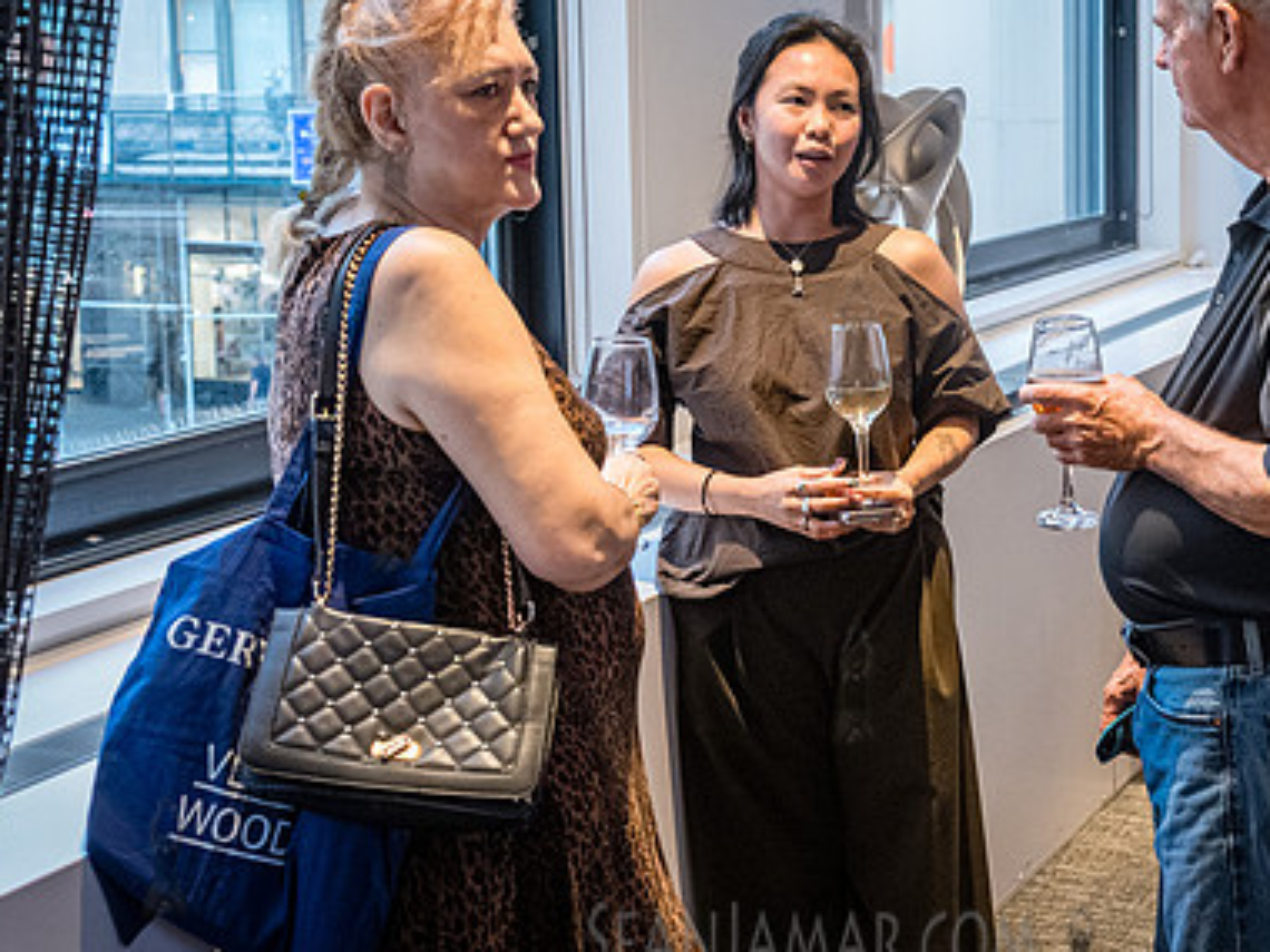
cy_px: 266
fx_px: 2275
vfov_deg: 23.5
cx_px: 1026
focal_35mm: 62
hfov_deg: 30.4
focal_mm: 35
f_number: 4.5
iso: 6400
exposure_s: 1/160
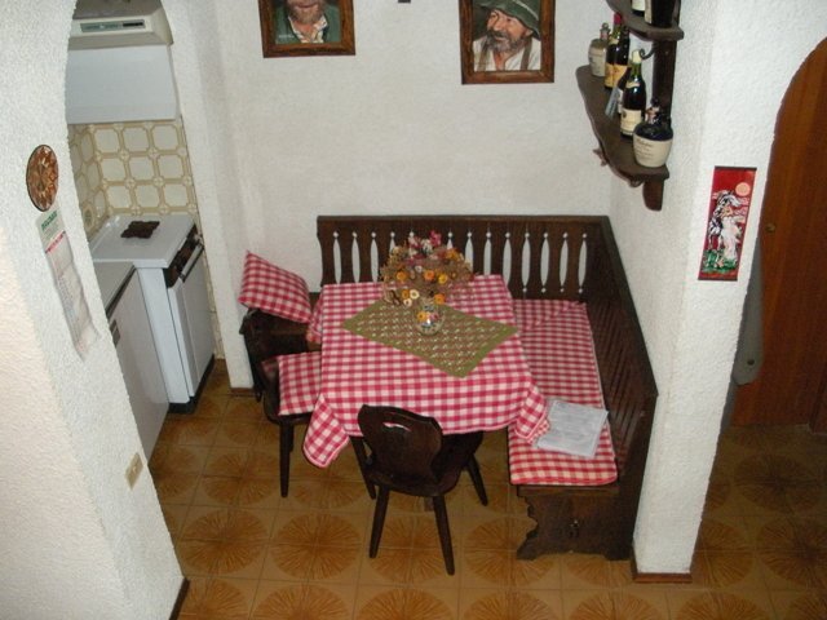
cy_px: 310
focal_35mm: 36
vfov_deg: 39.7
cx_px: 414
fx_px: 860
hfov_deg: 51.4
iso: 514
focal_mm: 6.3
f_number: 3.5
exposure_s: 1/8
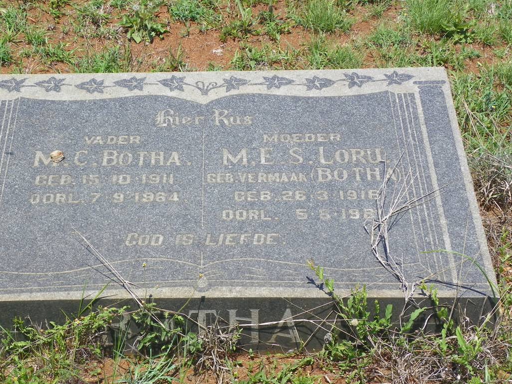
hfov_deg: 26.0
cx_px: 220
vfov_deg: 19.6
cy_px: 208
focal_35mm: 75
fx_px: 1109
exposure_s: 1/200
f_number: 5
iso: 64
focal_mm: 11.4
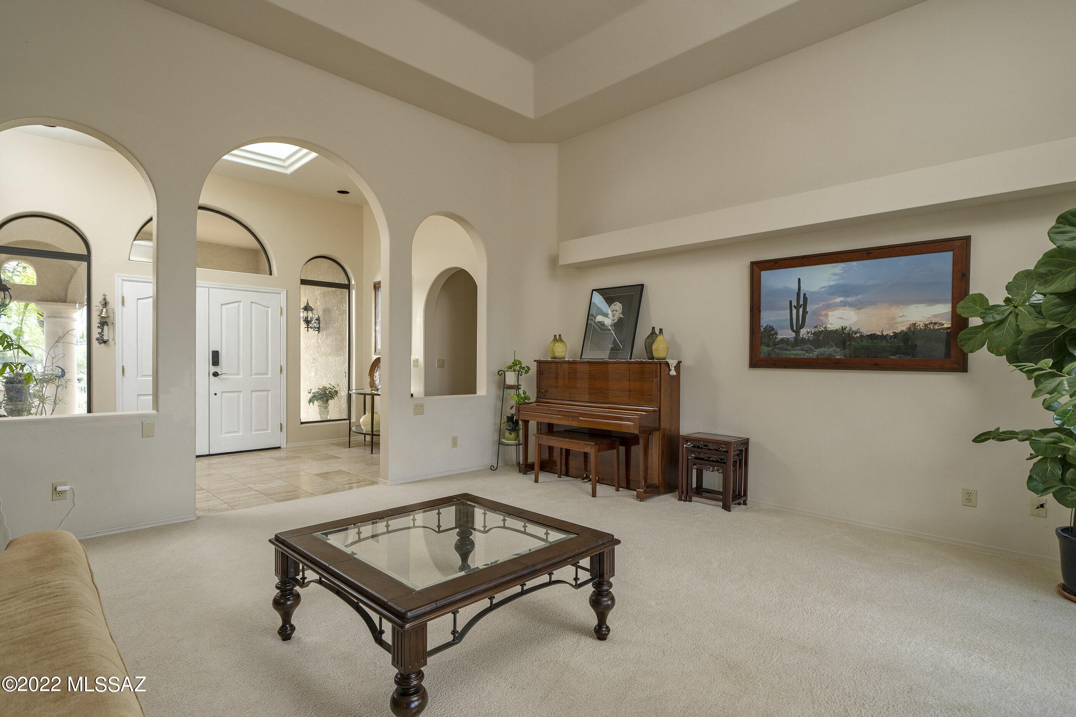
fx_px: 508
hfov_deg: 93.3
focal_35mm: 17
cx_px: 538
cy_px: 358
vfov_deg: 70.4
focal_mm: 17
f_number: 7.1
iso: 200
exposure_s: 1/10
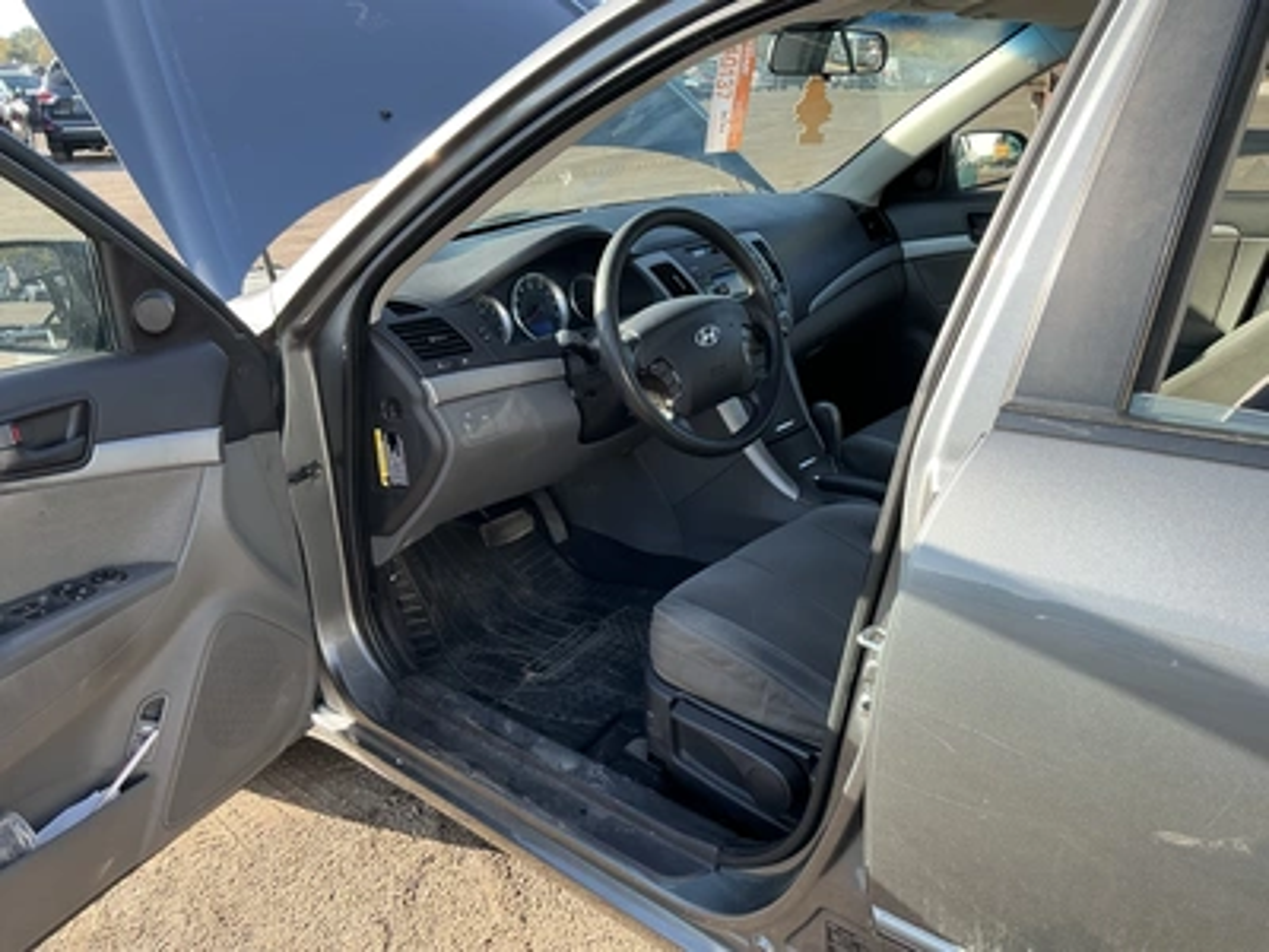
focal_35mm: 28
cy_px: 476
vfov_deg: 49.7
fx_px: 1026
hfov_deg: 63.4
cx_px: 634
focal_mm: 3
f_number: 1.8
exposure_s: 1/197
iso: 20
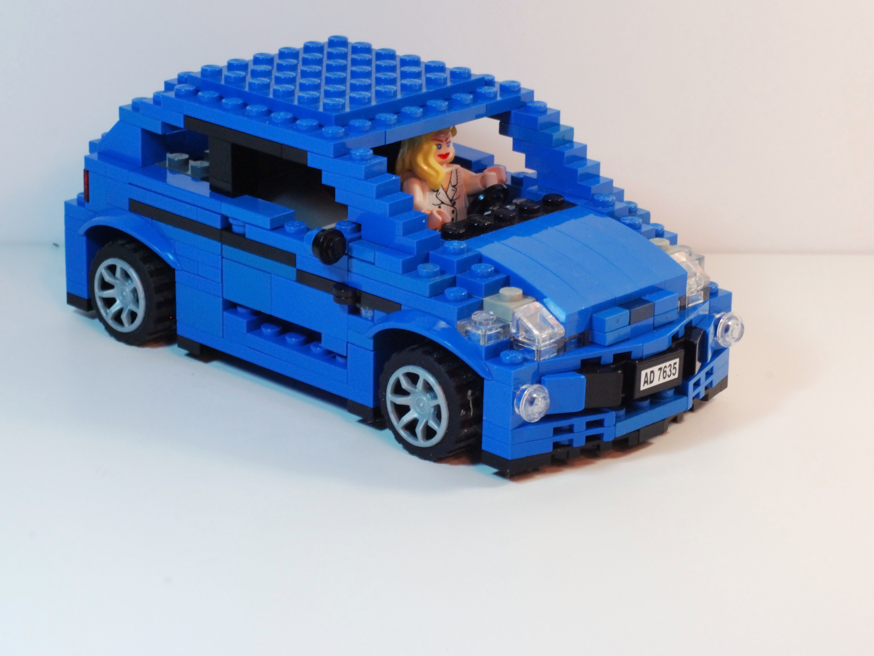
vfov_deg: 15.2
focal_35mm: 97
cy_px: 266
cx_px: 407
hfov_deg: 20.2
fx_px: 2449
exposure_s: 1/25
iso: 800
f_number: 14
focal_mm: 50
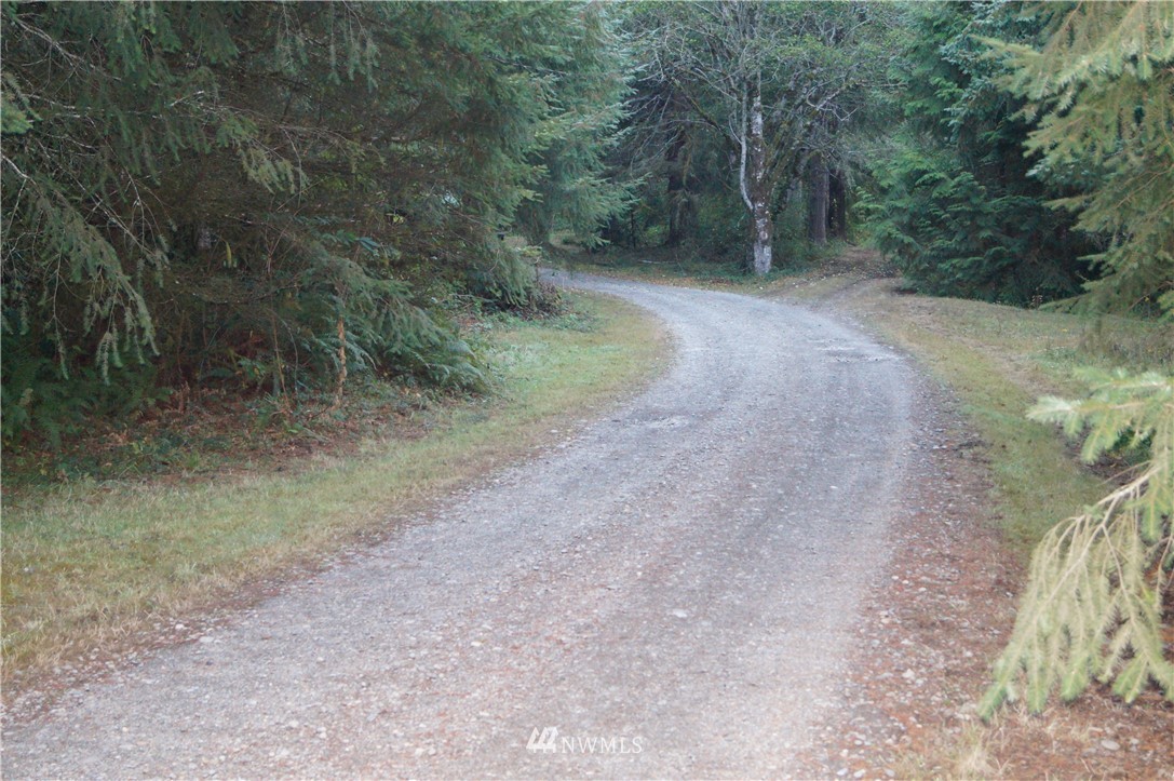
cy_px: 390
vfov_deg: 25.7
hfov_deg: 37.9
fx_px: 1711
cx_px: 587
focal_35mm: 52
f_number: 4.5
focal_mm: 35
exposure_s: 1/125
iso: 3200
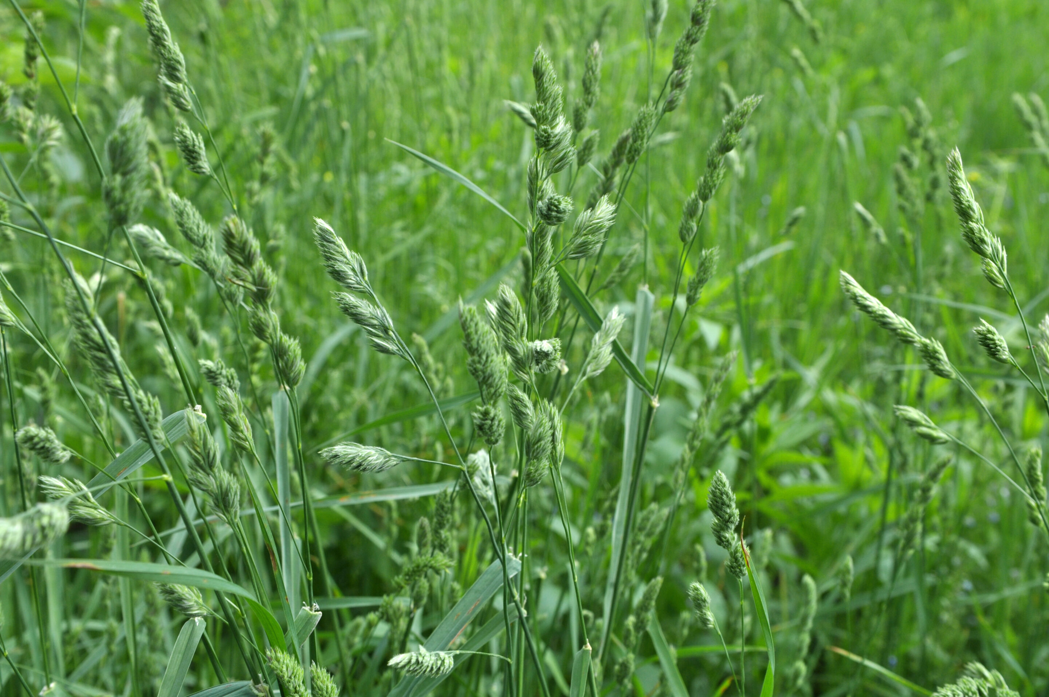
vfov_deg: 28.0
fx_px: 1397
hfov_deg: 41.2
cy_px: 348
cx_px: 524
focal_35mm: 48
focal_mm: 32
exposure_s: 1/250
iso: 250
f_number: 8
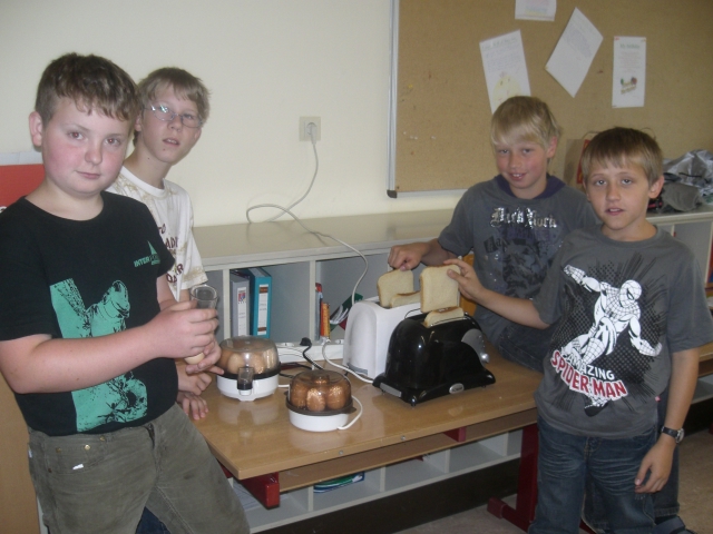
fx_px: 783
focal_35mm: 38
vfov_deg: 37.7
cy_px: 267
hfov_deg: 49.0
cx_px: 356
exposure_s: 1/60
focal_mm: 6.3
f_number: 3.1
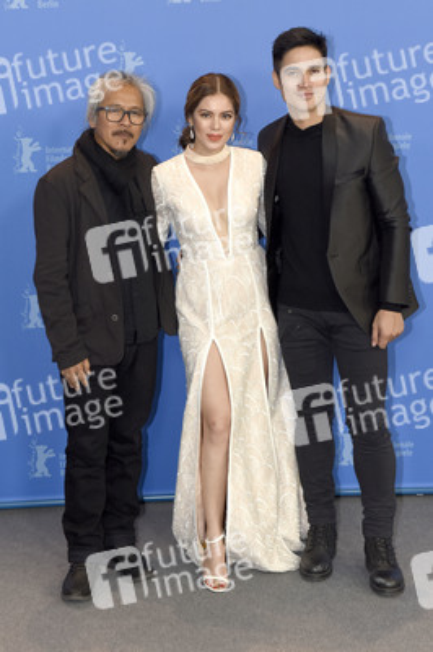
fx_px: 1030
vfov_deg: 35.1
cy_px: 326
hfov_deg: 23.7
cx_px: 216
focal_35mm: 57
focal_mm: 38
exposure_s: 1/160
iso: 640
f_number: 5
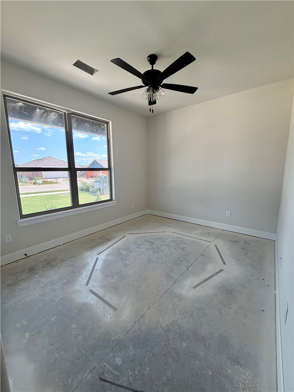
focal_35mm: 14
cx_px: 147
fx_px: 159
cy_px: 196
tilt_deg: -10.2
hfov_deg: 85.7
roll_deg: -0.3
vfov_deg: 102.1
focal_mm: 2.22
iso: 64
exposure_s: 1/121
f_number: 2.2
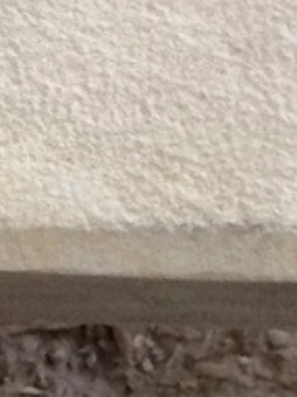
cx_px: -426
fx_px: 2084
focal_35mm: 182
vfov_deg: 9.7
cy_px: -524
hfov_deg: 7.6
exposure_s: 1/33
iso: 100
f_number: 2.2
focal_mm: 4.15
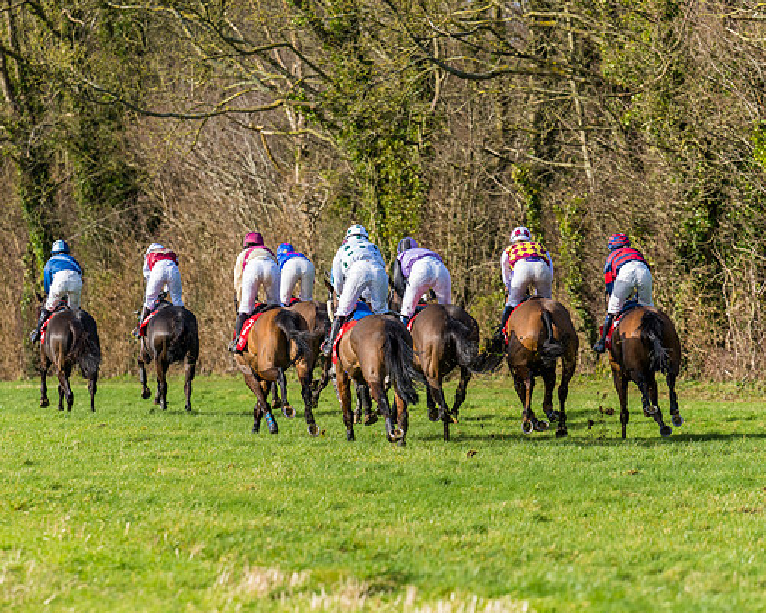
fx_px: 6868
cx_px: 360
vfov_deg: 5.1
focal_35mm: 303
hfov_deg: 6.4
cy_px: 290
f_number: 4
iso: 200
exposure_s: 1/1250
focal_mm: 200
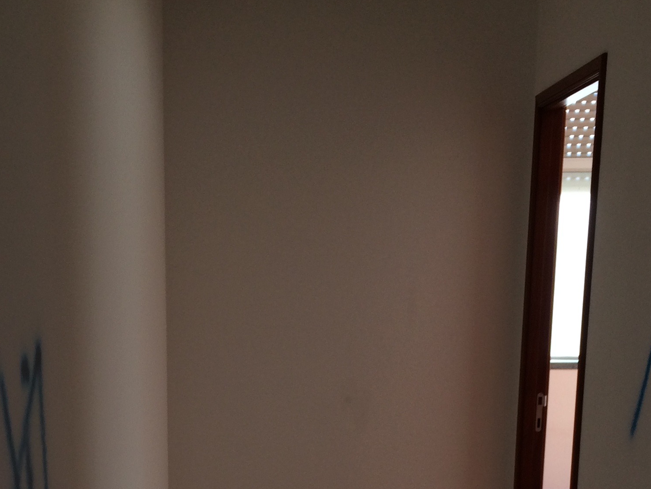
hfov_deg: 30.5
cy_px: 525
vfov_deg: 22.1
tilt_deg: -15.0
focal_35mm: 63
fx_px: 1185
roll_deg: -0.9
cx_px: 231
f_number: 2.2
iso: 32
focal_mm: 4.15
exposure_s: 1/60
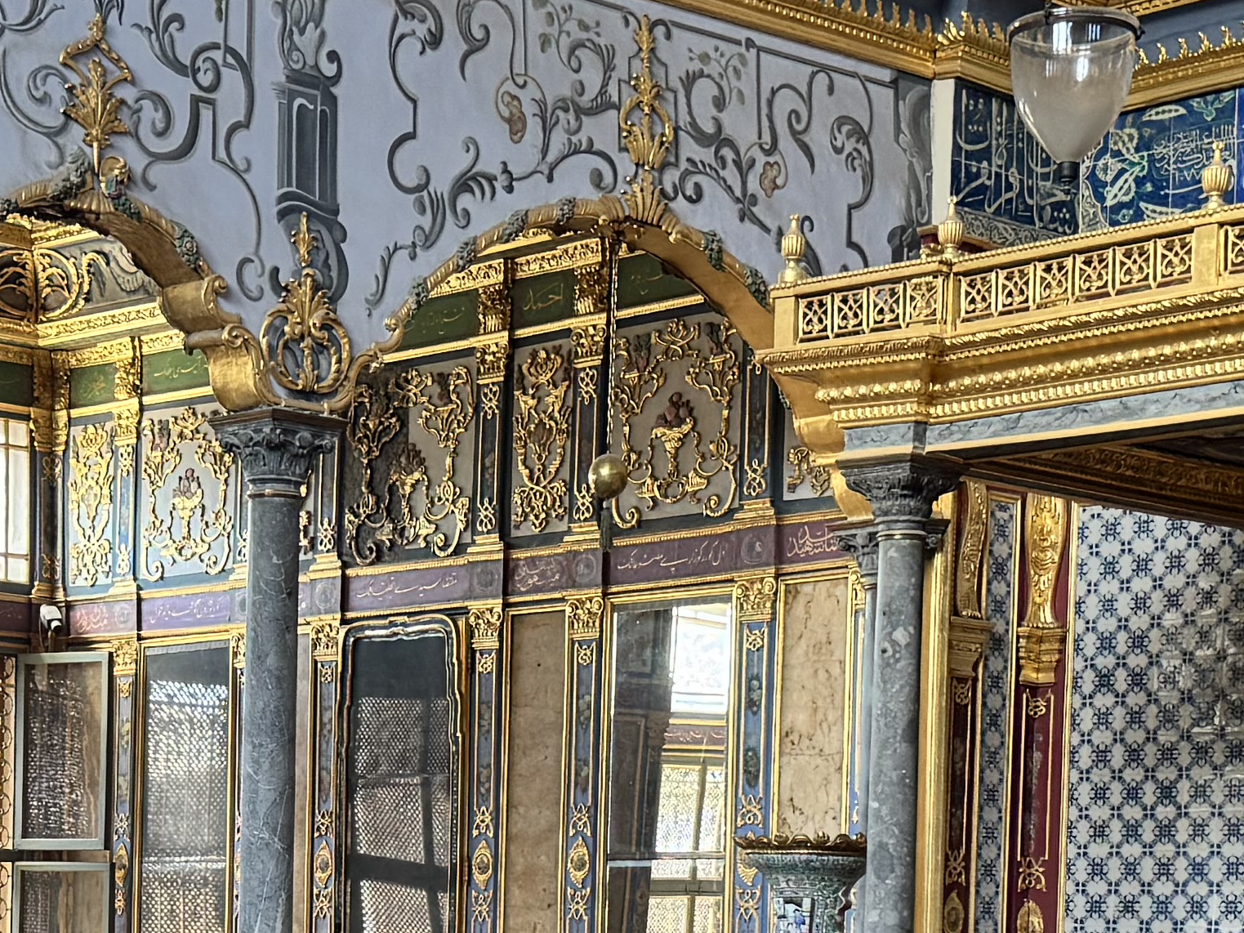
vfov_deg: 16.0
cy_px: 977
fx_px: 3234
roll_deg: -2.1
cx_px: 369
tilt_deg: +1.8
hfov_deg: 21.6
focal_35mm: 90
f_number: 1.78
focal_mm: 6.76
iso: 200
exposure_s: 1/88
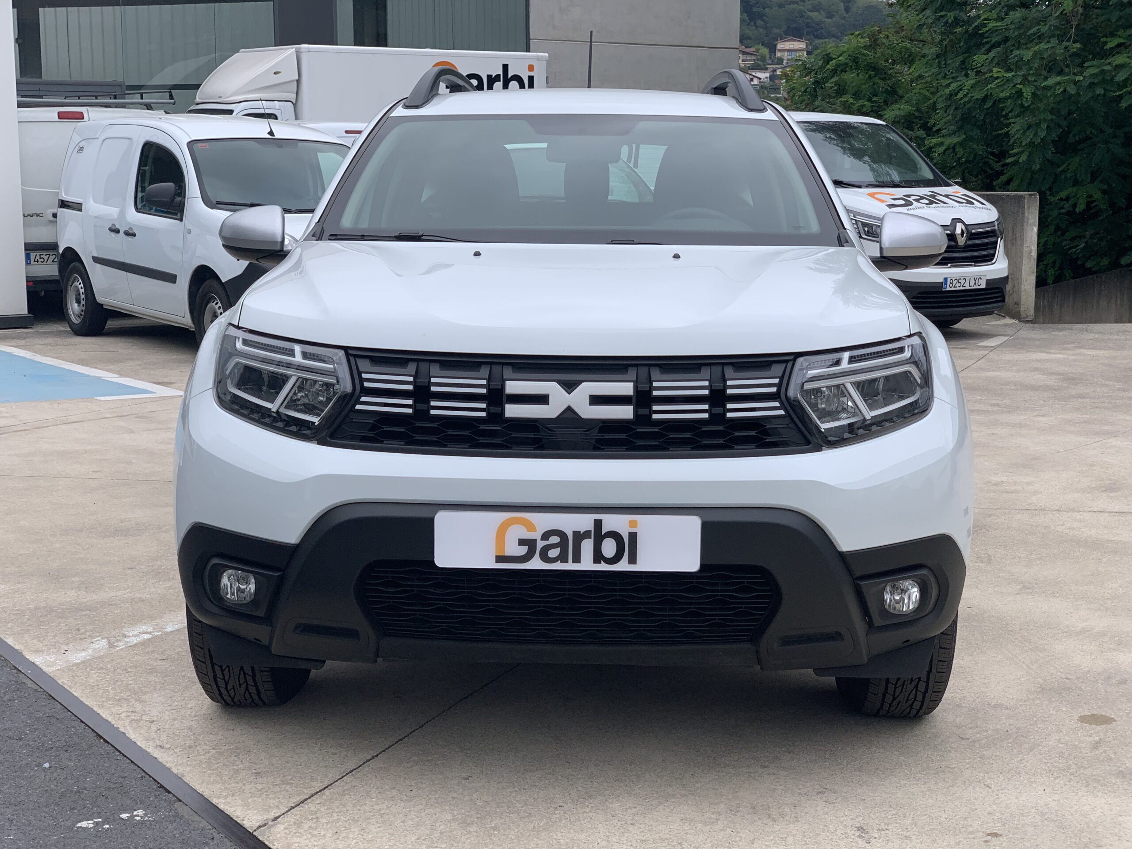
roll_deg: -0.3
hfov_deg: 36.8
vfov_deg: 28.0
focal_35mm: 52
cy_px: 424
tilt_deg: -7.7
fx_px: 1700
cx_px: 566
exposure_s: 1/639
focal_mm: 6
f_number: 2.4
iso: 16
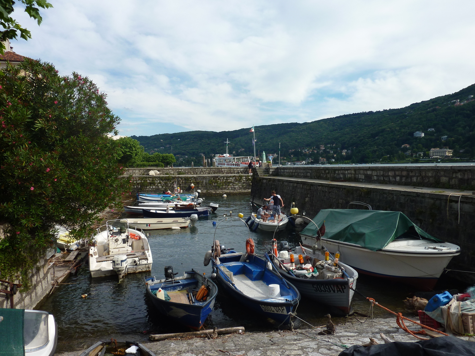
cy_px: 178
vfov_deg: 54.9
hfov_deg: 69.4
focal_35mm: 25
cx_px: 238
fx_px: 343
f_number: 4.5
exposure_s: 1/500
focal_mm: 4.1
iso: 80
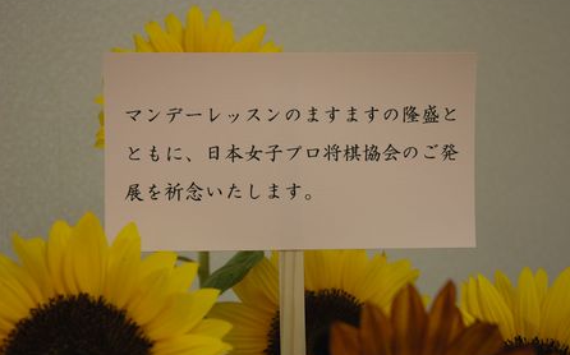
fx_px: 1056
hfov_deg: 30.2
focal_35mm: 68
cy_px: 173
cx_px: 285
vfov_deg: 19.1
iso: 200
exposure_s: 1/60
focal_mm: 44
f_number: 4.5
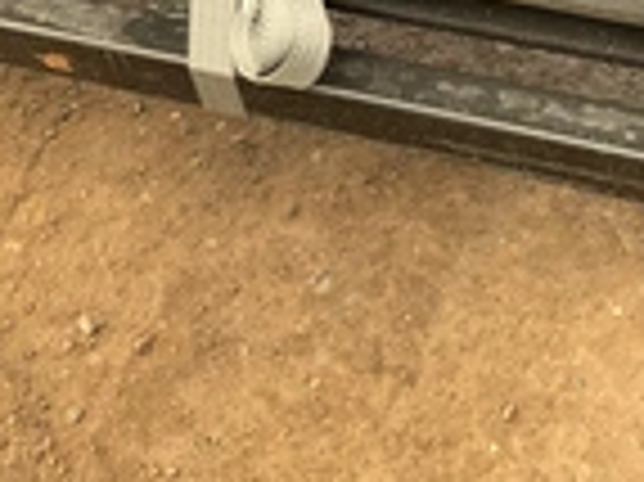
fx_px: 1506
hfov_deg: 24.1
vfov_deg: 17.0
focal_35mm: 81
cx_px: 369
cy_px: -158
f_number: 1.8
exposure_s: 1/71
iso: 64
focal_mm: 3
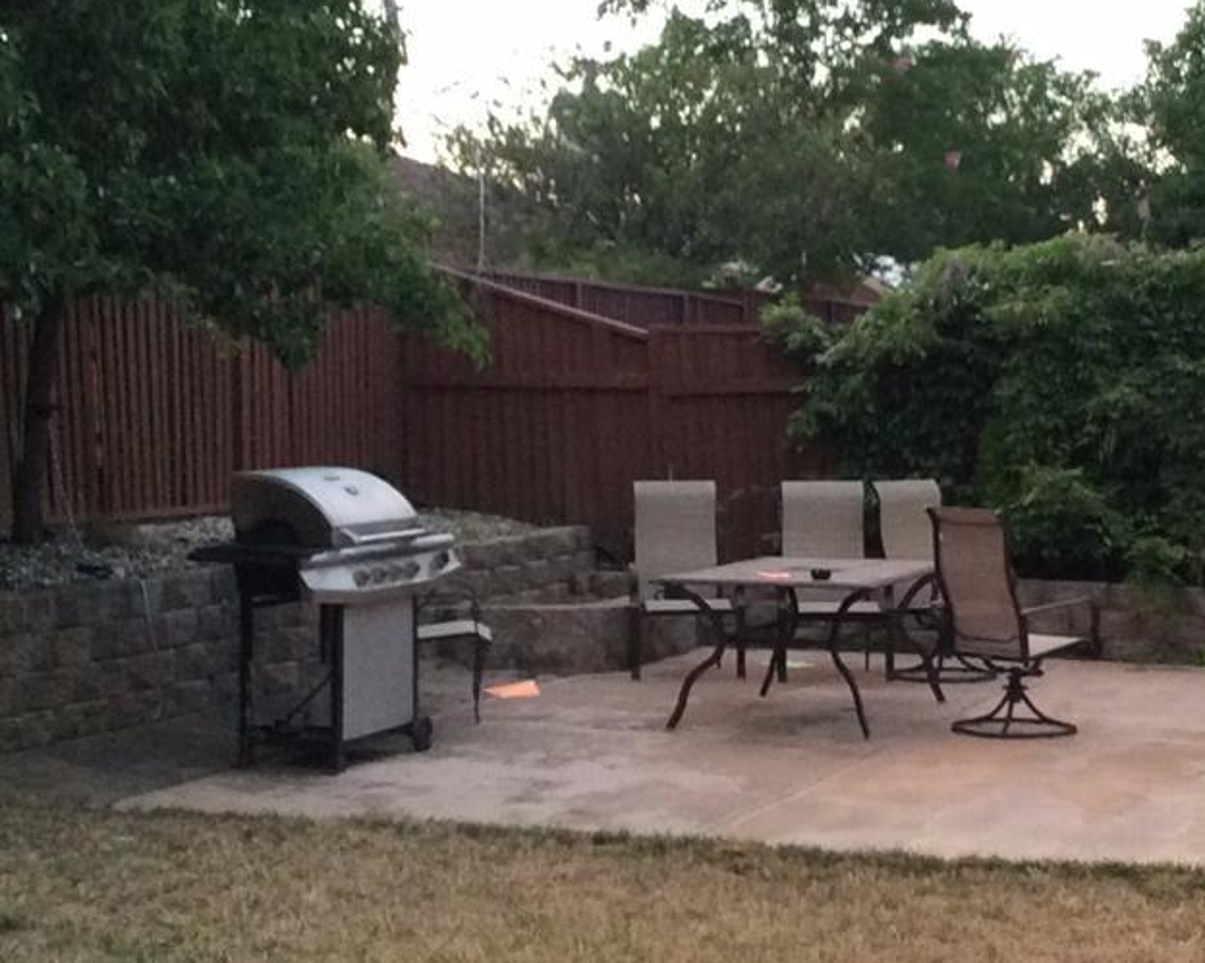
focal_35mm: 75
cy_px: 546
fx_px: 2674
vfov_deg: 20.4
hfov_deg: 25.3
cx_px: 784
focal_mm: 3.3
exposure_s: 1/24
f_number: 2.4
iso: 125
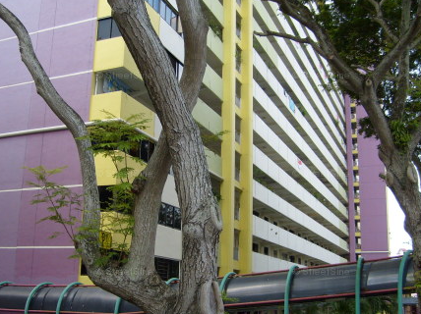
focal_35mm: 45
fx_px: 547
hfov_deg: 41.9
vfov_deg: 32.1
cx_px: 169
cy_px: 175
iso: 80
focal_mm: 5.8
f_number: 7.1
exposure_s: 1/60
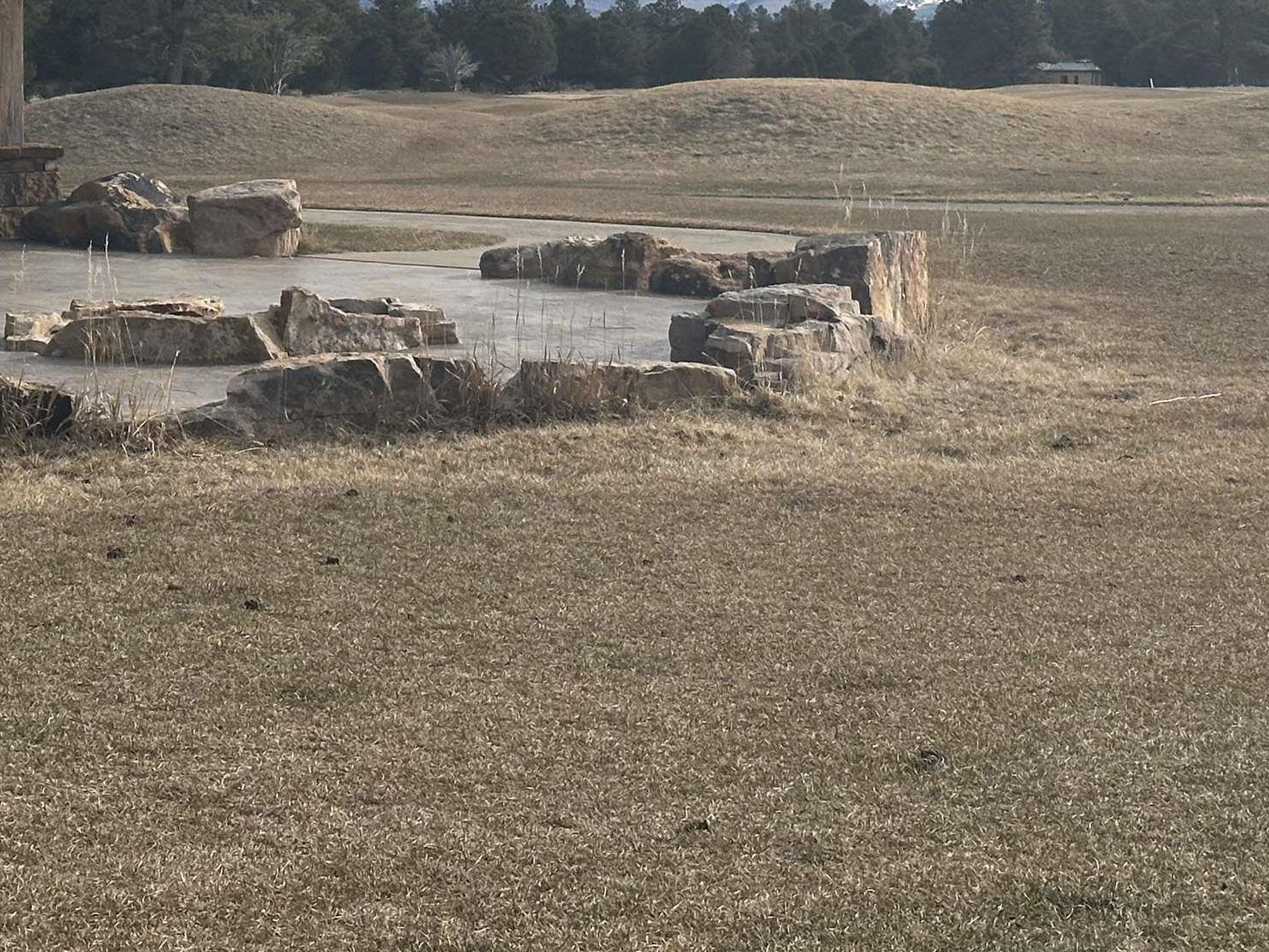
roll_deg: +0.2
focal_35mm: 100
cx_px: 446
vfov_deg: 14.5
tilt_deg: +0.8
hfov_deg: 19.6
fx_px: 3666
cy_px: -6
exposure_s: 1/6211
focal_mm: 6.86
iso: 64
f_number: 1.78
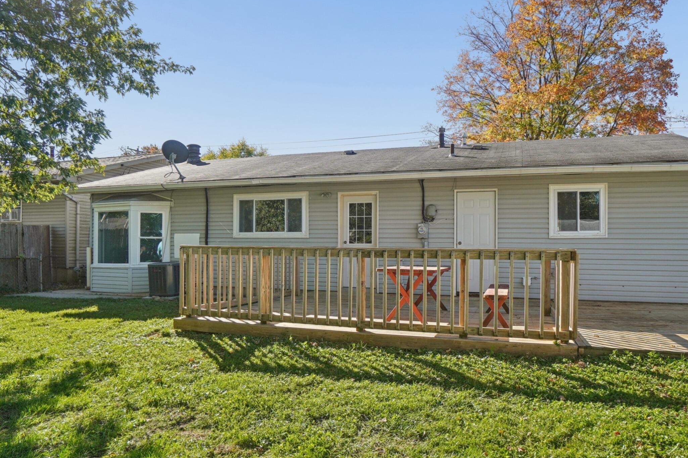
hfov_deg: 78.2
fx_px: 420
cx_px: 391
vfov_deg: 57.0
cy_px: 251
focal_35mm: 22
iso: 100
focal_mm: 10
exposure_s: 1/400
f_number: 4
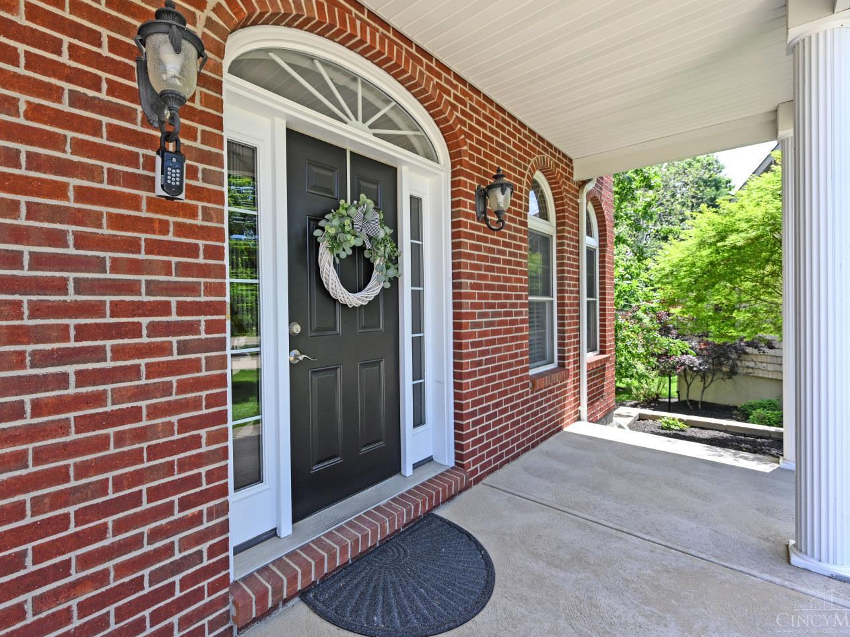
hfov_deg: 94.1
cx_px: 374
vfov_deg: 78.1
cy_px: 306
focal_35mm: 16
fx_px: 393
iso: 200
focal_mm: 14
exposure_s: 1/250
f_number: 5.6
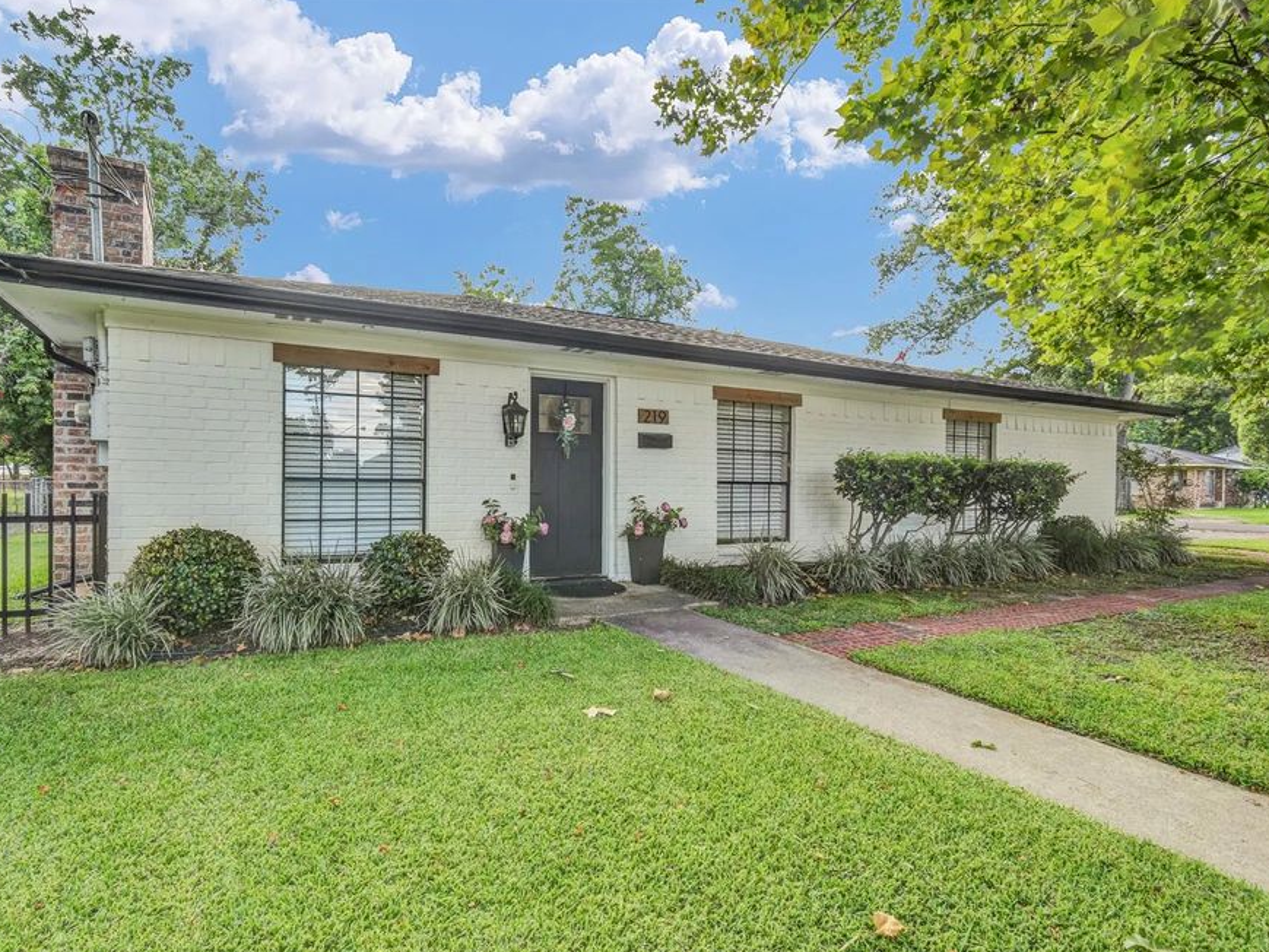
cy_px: 490
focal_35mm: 17
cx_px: 565
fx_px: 623
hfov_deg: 90.7
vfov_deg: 74.7
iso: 100
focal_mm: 10
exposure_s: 1/80
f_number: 7.1
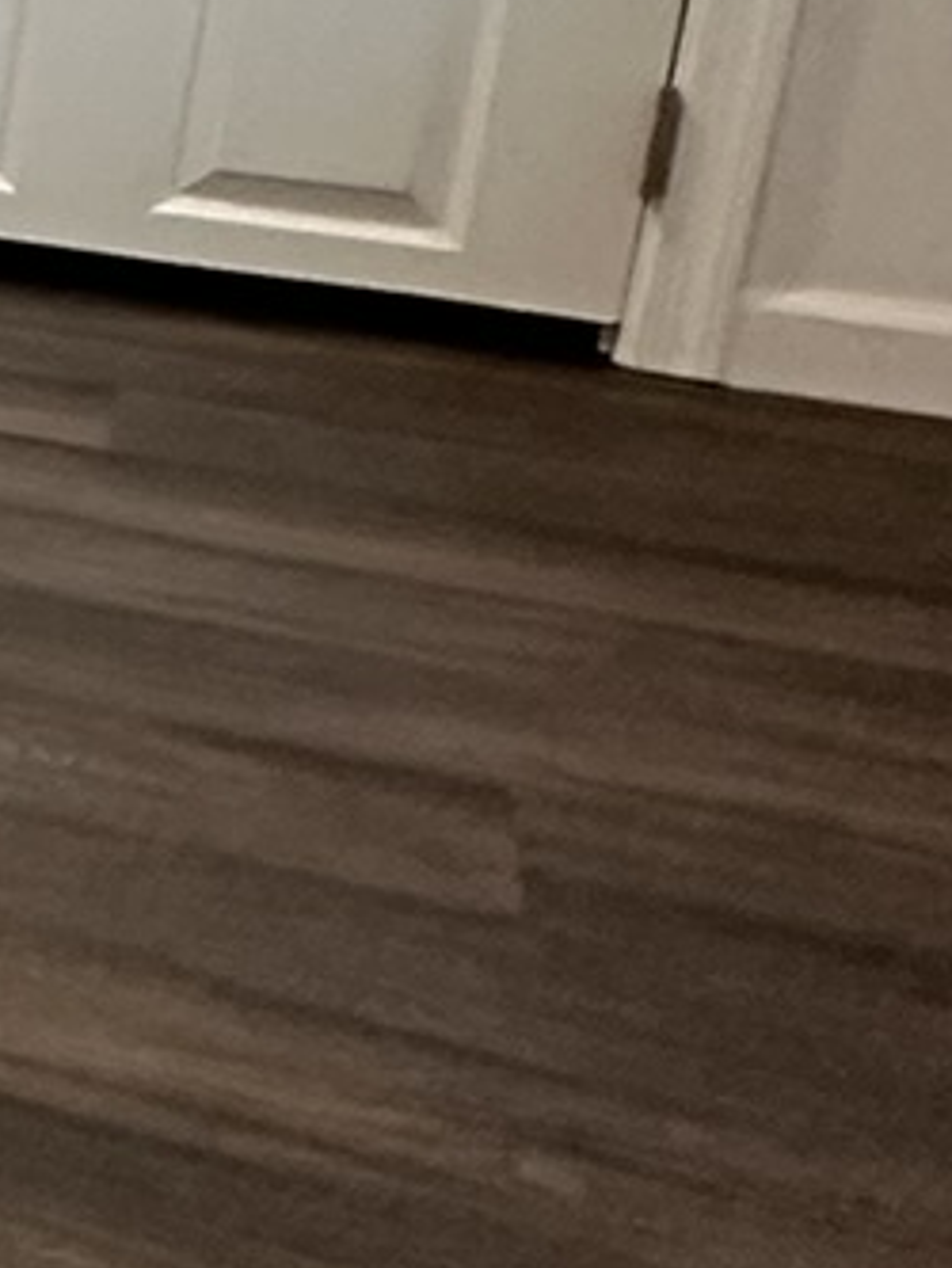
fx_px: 3152
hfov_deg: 11.3
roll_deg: -1.1
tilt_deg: -11.8
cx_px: -1839
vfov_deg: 22.2
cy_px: 122
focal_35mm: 86
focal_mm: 2.22
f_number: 2.2
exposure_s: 1/99
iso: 250
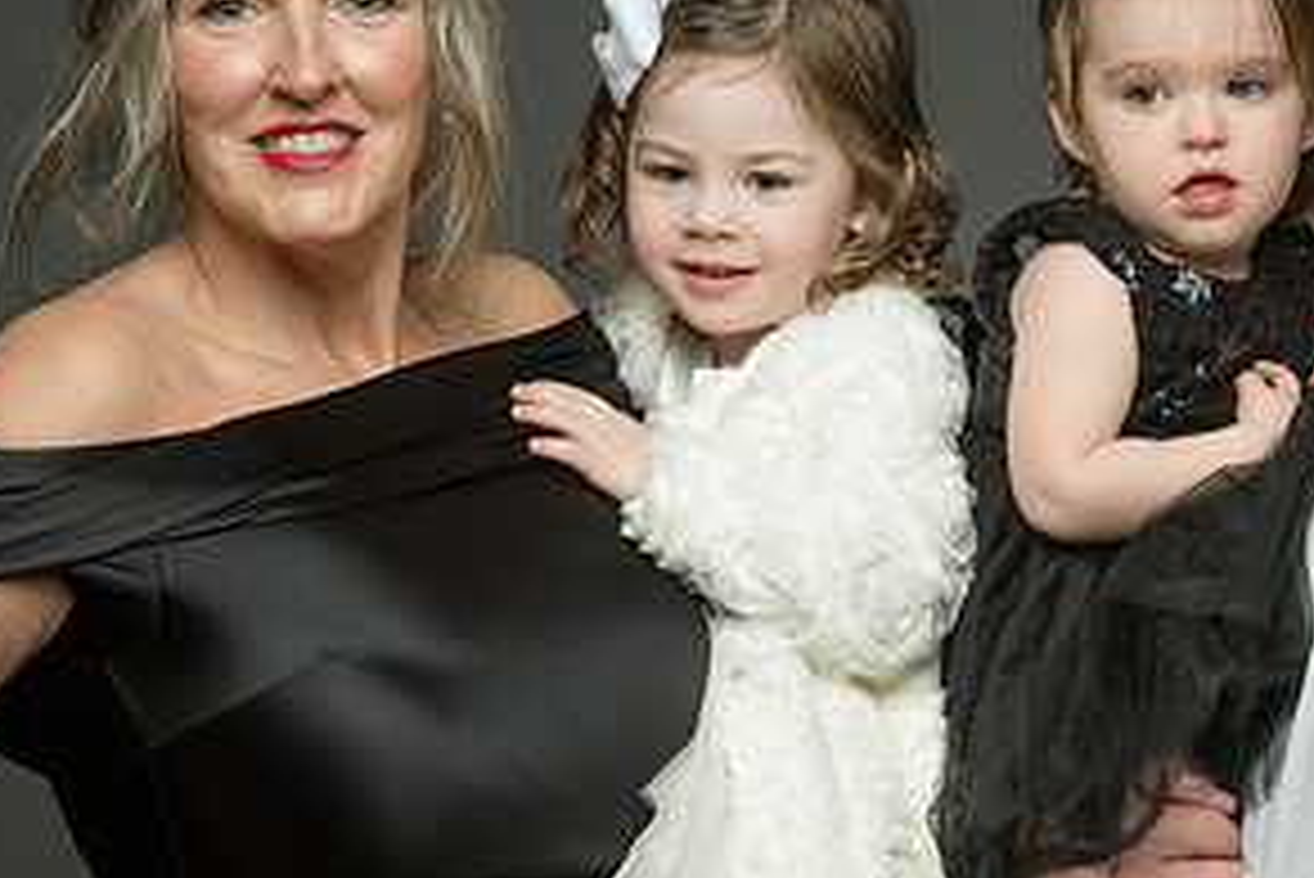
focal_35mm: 278
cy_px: 394
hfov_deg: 7.4
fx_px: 10152
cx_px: 914
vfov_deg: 4.9
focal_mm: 140
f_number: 9
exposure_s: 1/160
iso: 400
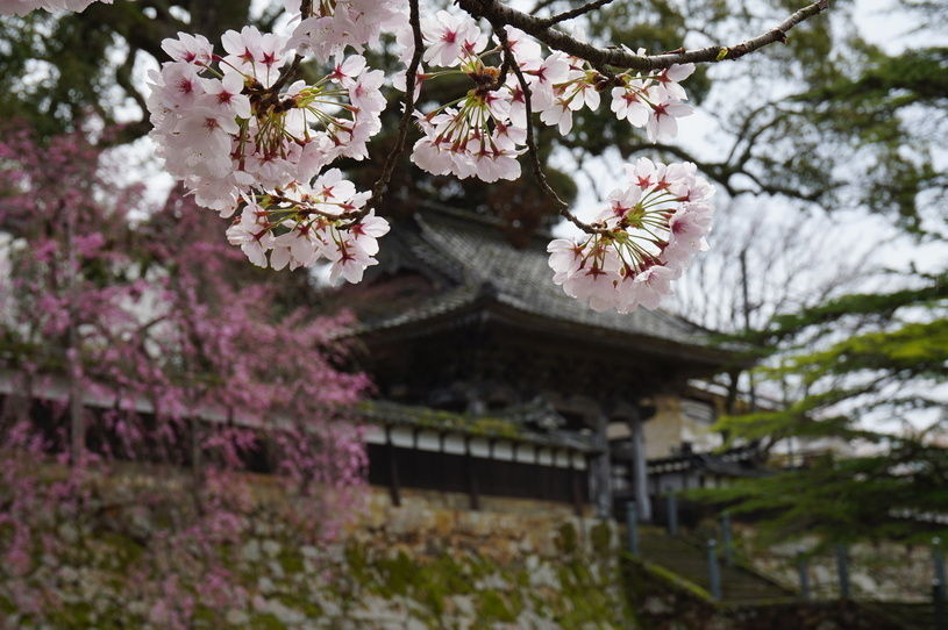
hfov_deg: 31.2
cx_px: 474
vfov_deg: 21.0
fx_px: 1697
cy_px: 315
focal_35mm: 64
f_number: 9
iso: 100
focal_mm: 43
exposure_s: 1/125
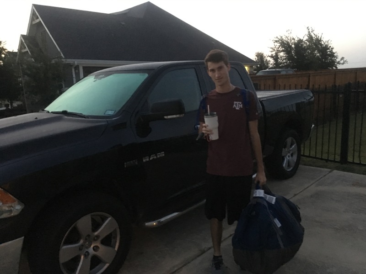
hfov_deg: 61.7
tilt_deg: -10.7
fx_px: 307
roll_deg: +2.5
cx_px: 183
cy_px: 137
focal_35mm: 29
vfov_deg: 48.2
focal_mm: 4.15
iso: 640
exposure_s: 1/15
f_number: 2.2
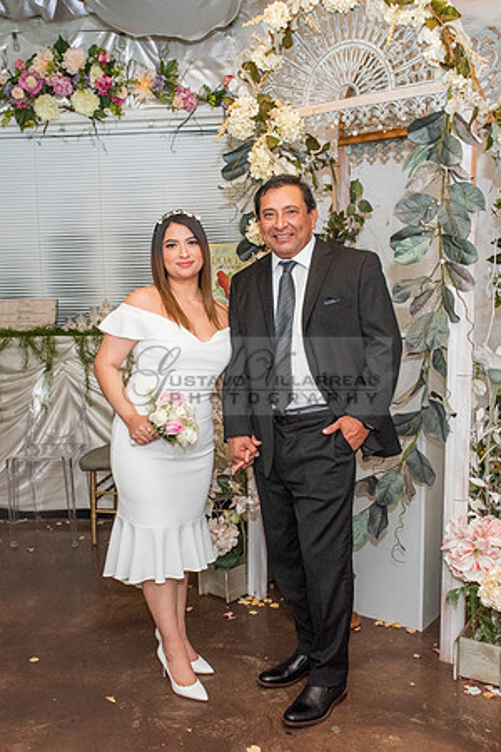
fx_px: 756
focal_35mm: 36
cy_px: 376
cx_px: 245
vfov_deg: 52.9
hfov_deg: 36.7
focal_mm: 24
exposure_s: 1/125
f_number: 4.5
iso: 1600
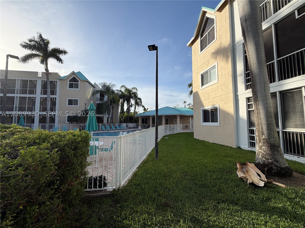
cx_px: 152
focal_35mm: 14
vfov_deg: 85.7
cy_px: 114
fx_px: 123
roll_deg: +0.3
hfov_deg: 102.1
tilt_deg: +4.4
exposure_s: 1/770
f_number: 2.2
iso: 25
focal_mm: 2.22
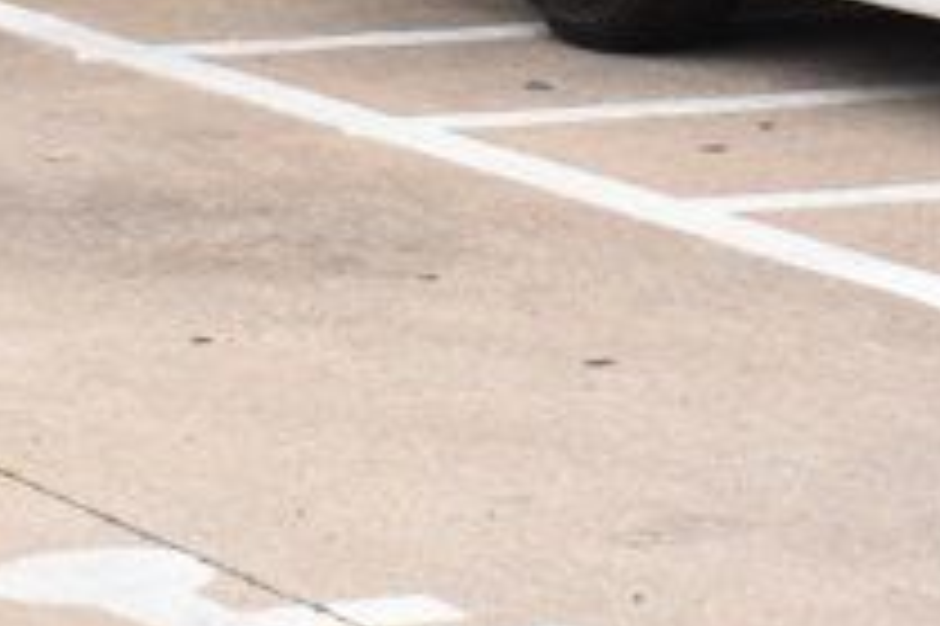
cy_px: -748
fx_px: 5934
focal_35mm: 227
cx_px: 675
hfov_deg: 9.0
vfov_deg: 5.8
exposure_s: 1/250
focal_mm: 31
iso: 220
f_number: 8
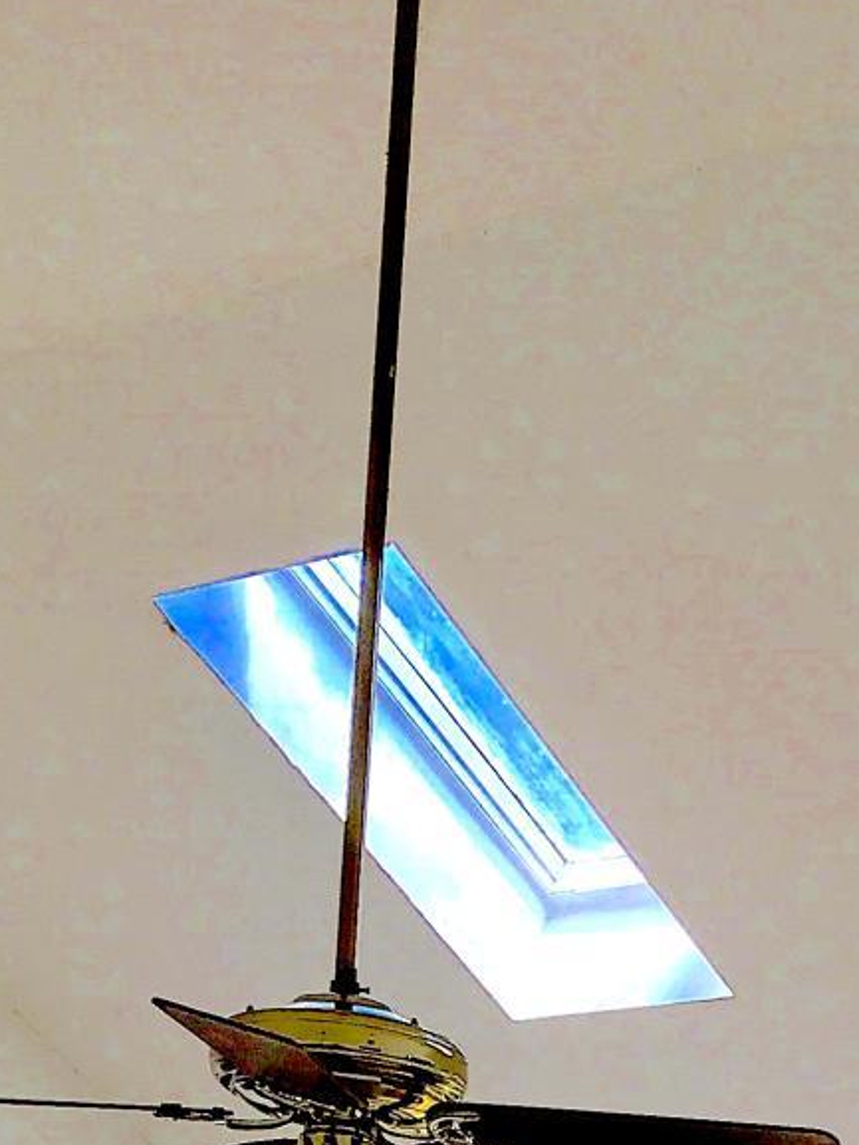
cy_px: 1901
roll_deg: -4.0
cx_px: 655
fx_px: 3208
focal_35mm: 97
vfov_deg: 17.4
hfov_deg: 15.2
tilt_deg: +0.4
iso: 20
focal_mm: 3.99
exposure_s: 1/180
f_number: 1.8
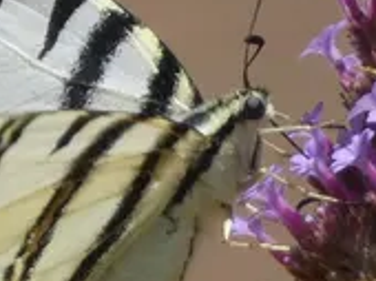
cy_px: 217
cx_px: 212
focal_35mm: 1661
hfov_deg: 1.2
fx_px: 18016
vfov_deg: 0.9
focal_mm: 78.8
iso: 80
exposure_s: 1/160
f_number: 5.6
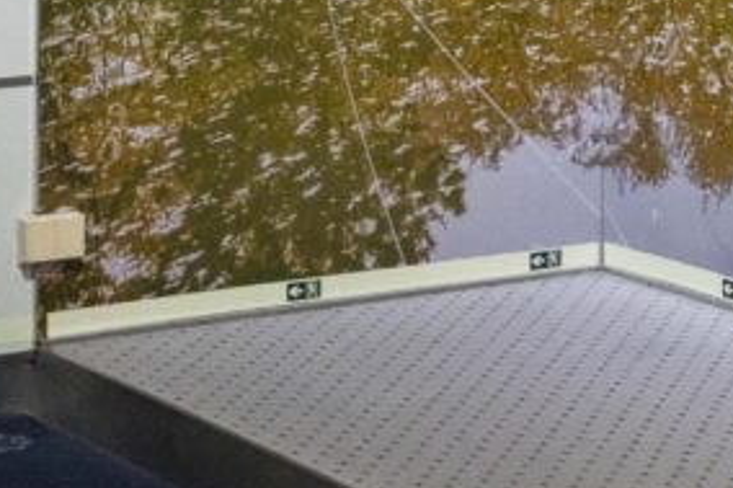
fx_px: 3012
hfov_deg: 13.9
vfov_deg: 9.0
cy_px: -314
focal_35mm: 148
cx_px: 441
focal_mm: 41
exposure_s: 1/160
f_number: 5
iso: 8000
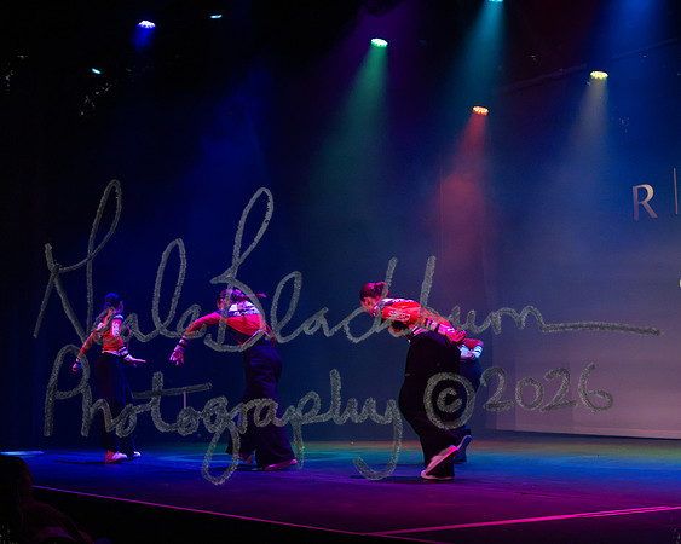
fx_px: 1135
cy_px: 272
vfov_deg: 27.0
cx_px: 294
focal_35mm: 56
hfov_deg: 33.3
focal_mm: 50
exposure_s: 1/400
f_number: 5
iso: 6400
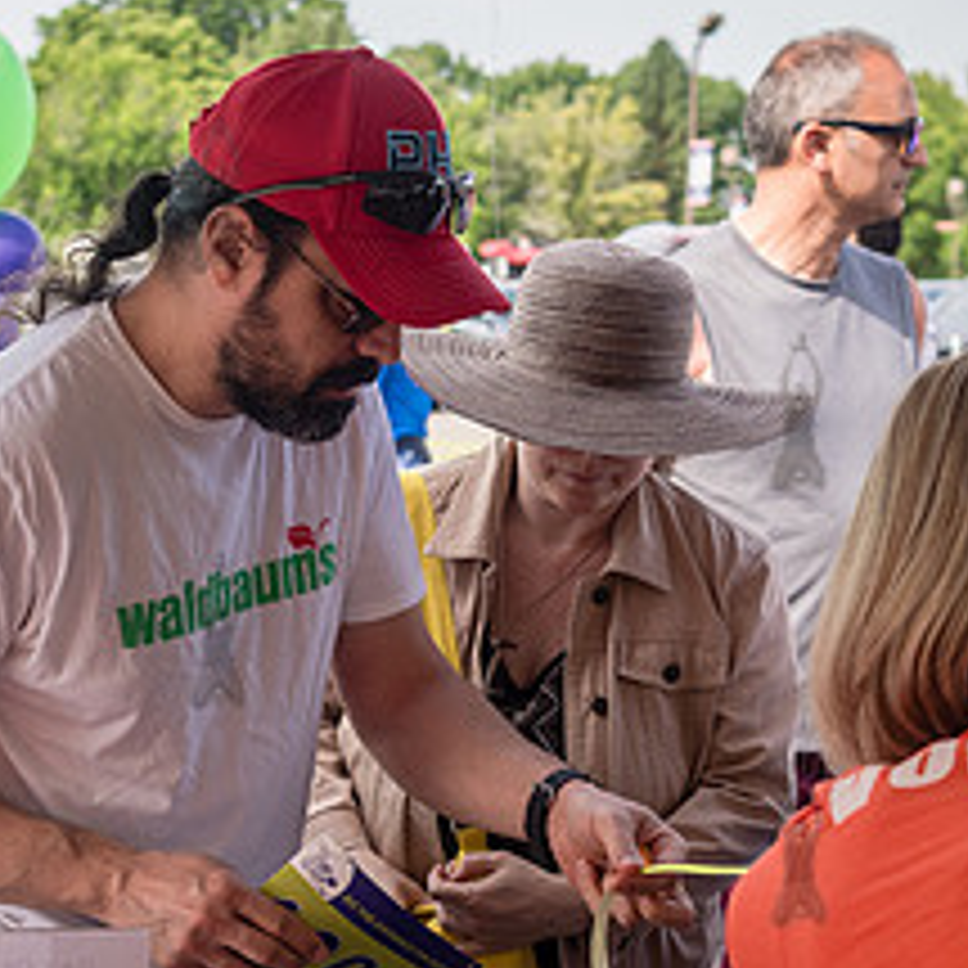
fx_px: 2594
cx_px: 216
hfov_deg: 20.9
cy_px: 628
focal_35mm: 82
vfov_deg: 21.1
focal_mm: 35
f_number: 4
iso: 400
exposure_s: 1/1250
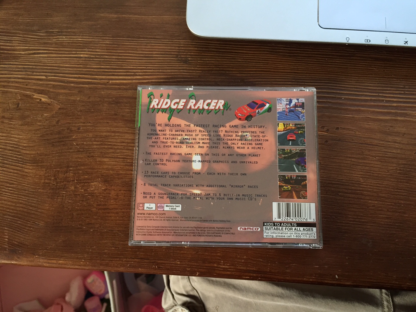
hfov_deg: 61.7
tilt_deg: -79.8
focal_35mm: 29
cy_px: 156
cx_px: 208
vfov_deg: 48.2
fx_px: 349
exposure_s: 1/30
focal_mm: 4.15
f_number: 2.2
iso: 64
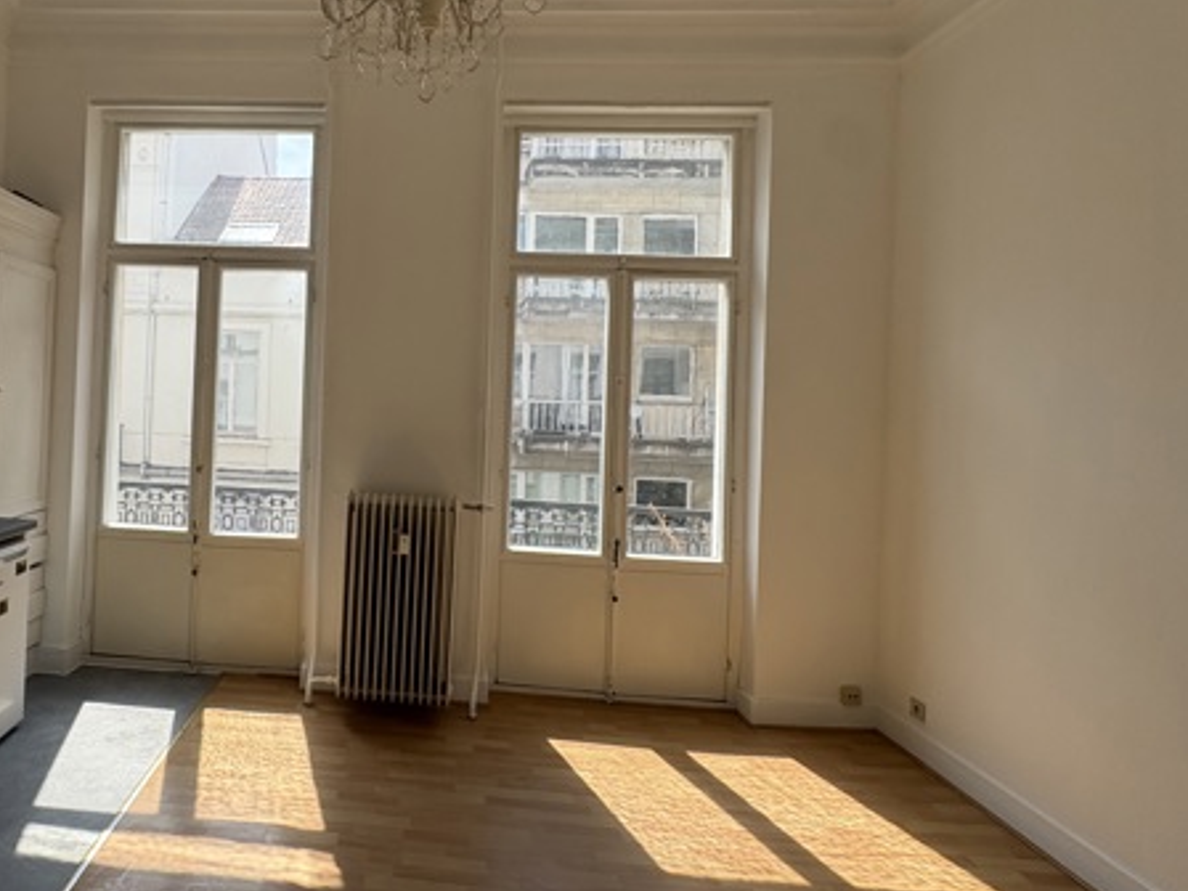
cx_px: 371
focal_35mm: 20
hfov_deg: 78.4
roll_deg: -1.9
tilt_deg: +1.0
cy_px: 387
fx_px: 686
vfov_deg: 65.7
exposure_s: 1/932
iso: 64
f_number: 2.2
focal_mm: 2.22
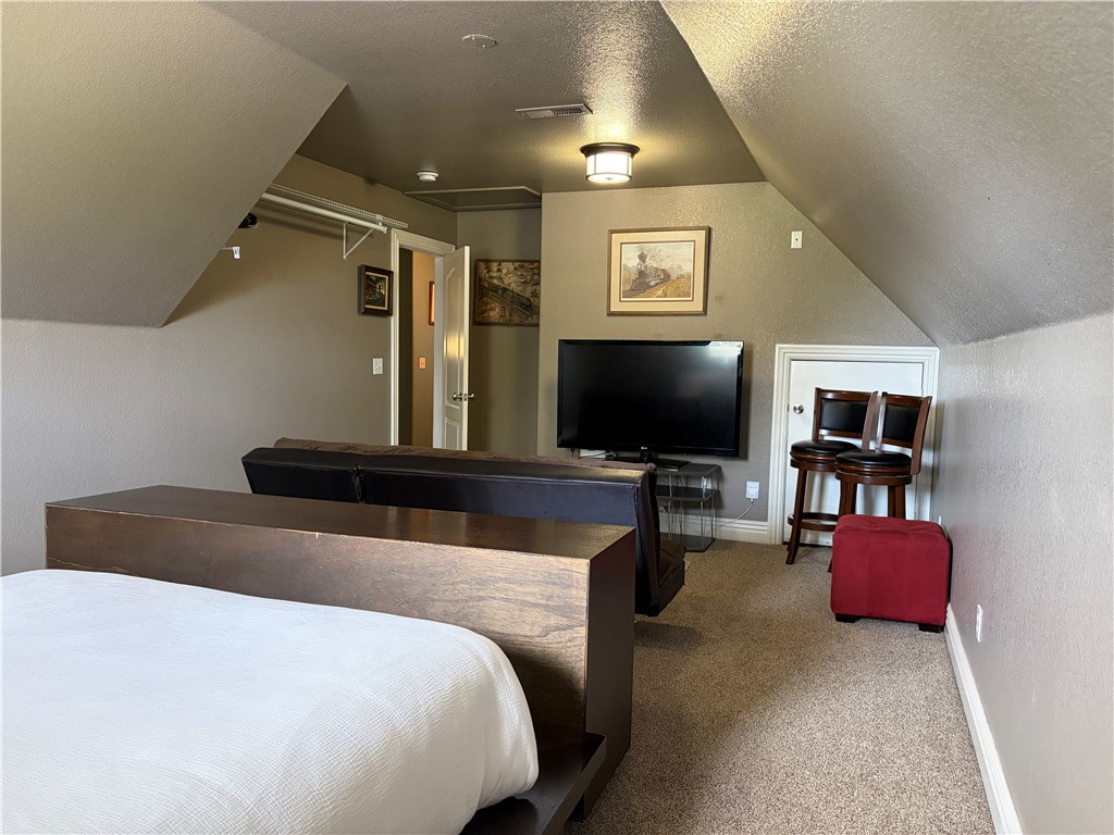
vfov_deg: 53.1
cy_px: 418
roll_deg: -1.1
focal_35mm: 26
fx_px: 837
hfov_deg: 67.3
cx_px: 557
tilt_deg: -3.9
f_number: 1.6
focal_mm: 5.96
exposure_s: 1/60
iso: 500
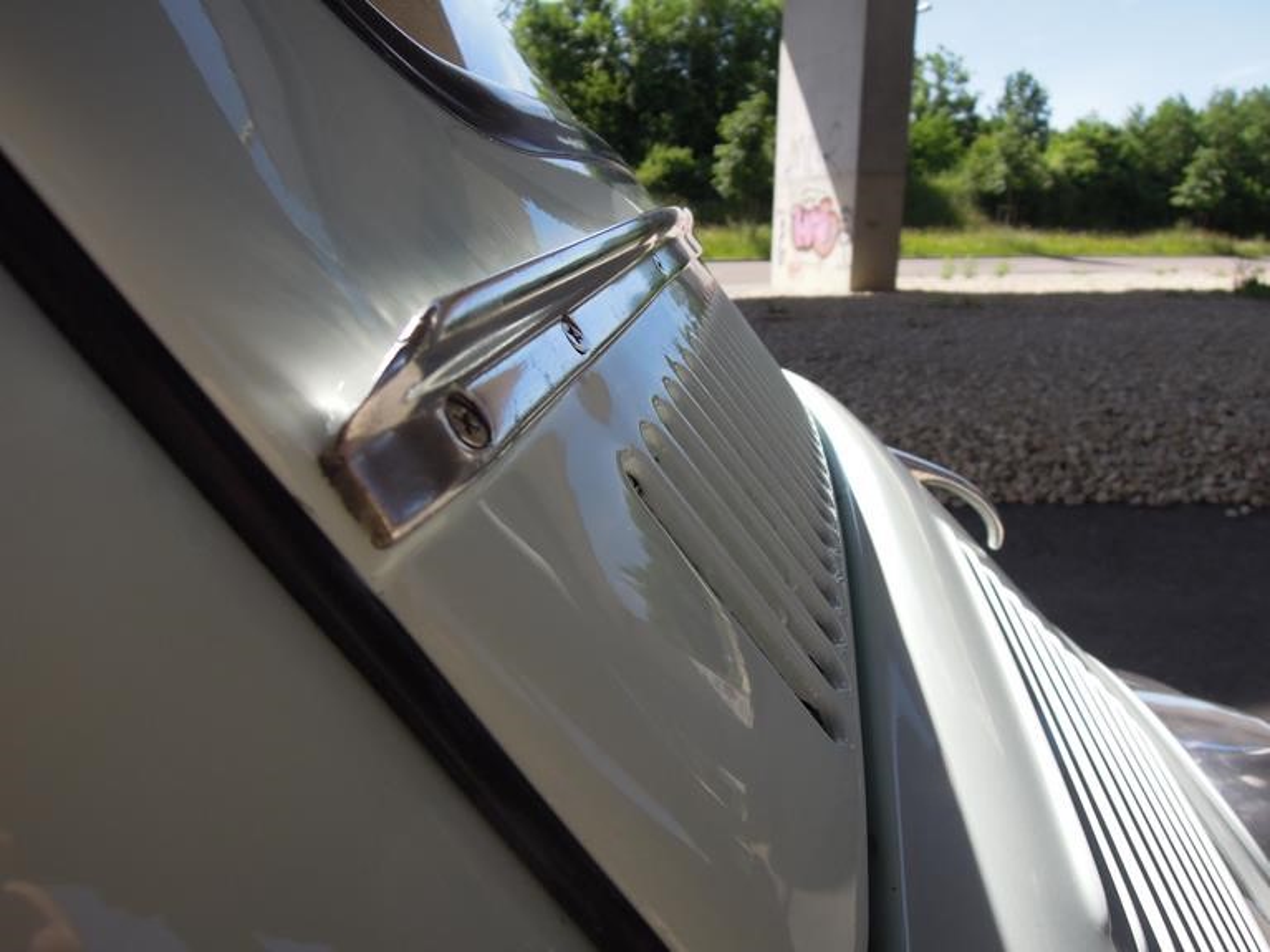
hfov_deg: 71.6
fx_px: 880
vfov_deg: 56.8
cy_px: 476
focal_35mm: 24
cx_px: 635
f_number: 3.2
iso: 160
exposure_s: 1/1250
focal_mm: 4.3
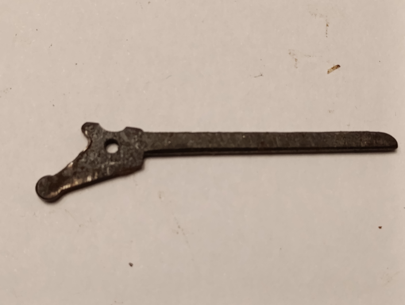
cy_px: 152
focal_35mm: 92
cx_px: 202
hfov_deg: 21.3
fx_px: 1078
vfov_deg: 16.1
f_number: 1.6
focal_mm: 6.14
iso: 800
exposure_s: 1/100
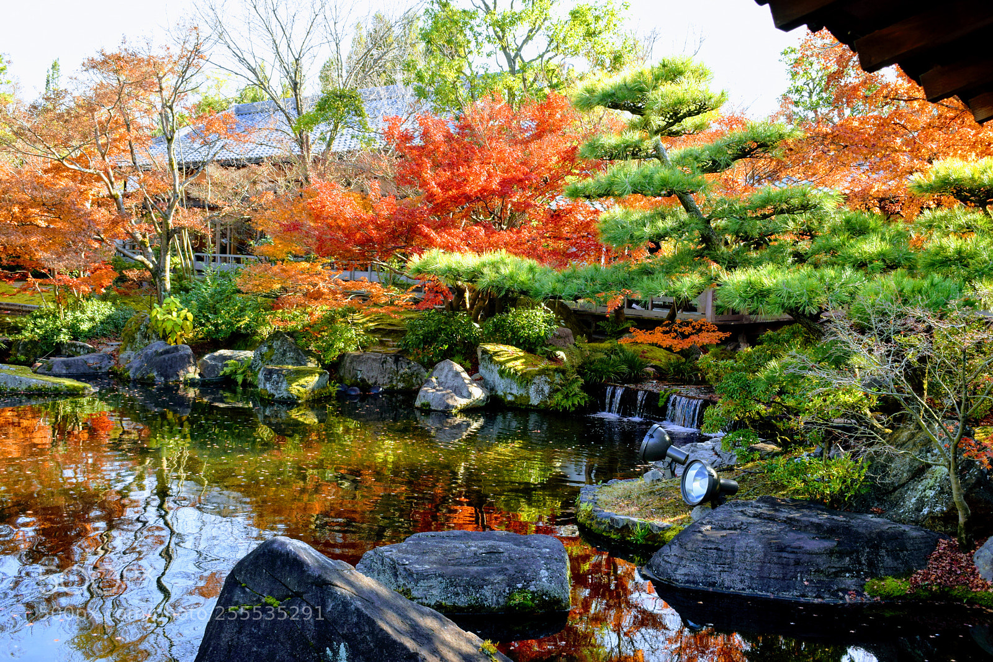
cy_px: 331
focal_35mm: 45
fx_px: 1241
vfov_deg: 29.9
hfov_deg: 43.6
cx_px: 496
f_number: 7.1
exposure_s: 1/200
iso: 400
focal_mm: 30
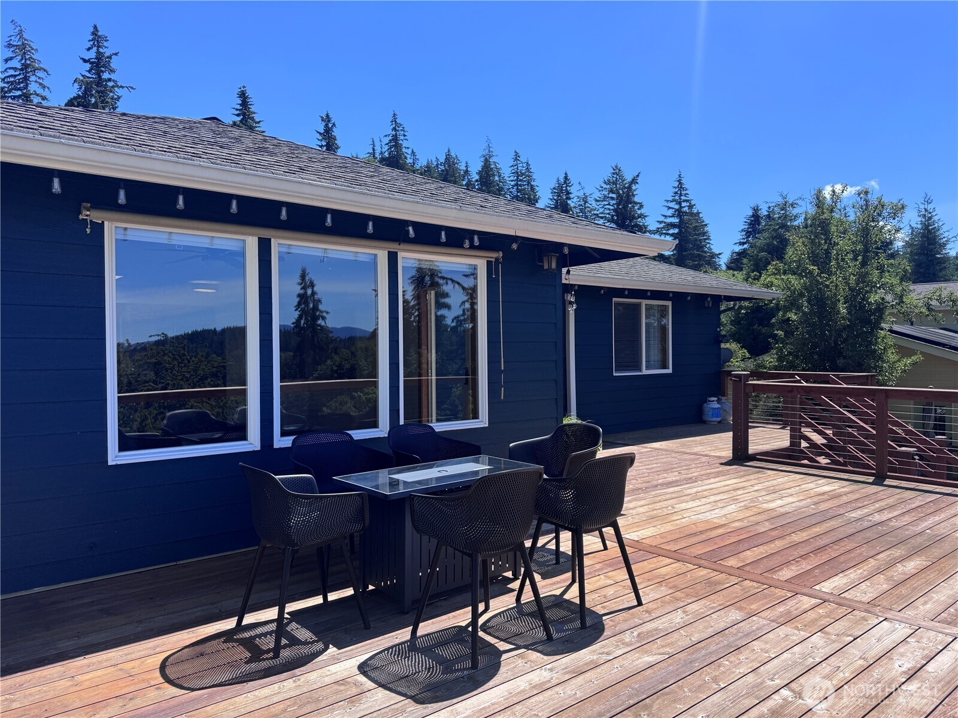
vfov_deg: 56.8
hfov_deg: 71.6
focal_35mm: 24
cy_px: 359
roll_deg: +1.8
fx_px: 664
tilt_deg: -1.0
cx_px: 479
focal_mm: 6.76
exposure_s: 1/3413
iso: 80
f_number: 1.78
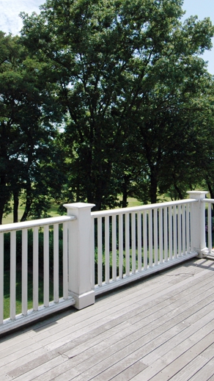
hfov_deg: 39.7
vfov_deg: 66.1
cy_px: 193
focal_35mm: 29
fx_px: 293
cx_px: 72
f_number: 6.3
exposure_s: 1/1250
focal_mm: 12
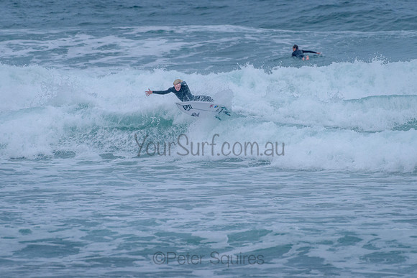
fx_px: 7099
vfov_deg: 2.2
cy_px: 108
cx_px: 209
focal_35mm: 613
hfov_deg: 3.4
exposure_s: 1/2000
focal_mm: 500
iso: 1800
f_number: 5.6
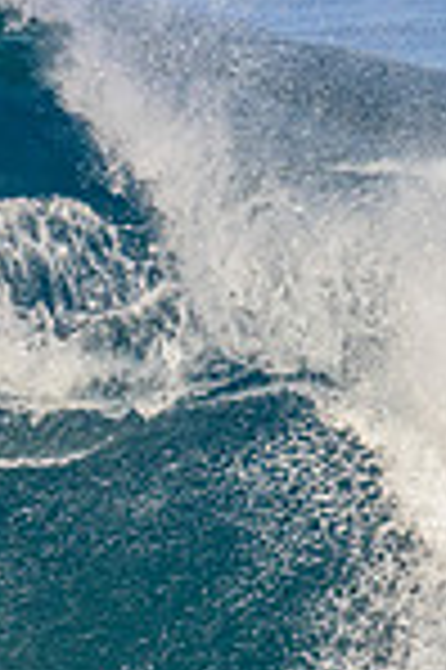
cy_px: 319
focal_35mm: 2205
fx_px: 41069
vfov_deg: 0.9
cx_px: -752
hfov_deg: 0.6
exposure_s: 1/2000
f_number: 10
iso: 2500
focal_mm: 510
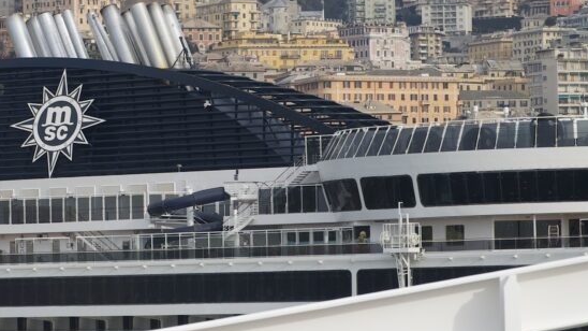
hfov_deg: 11.0
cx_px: 92
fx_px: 3040
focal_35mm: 195
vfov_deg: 6.2
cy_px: 103
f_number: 5
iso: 100
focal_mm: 57
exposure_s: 1/500
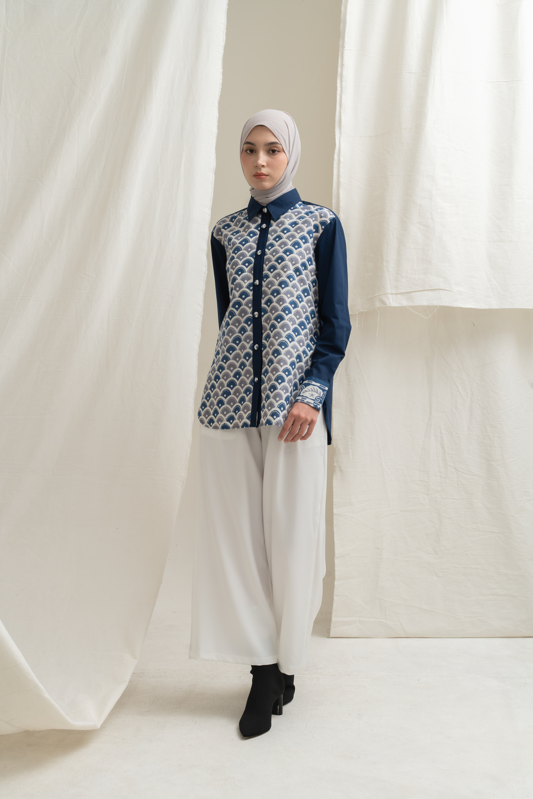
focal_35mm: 49
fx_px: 1088
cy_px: 400
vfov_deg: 40.3
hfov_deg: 27.5
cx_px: 266
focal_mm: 49
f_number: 11
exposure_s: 1/160
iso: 100
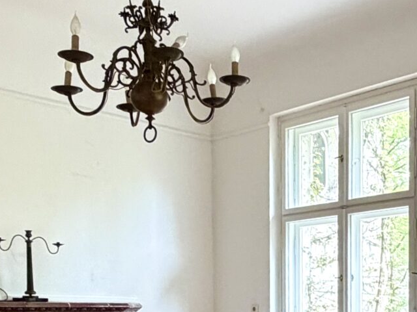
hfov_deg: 33.4
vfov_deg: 24.2
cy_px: 351
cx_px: 330
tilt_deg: -2.5
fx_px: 675
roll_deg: -1.9
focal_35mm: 56
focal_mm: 2.22
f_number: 2.2
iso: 500
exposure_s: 1/60
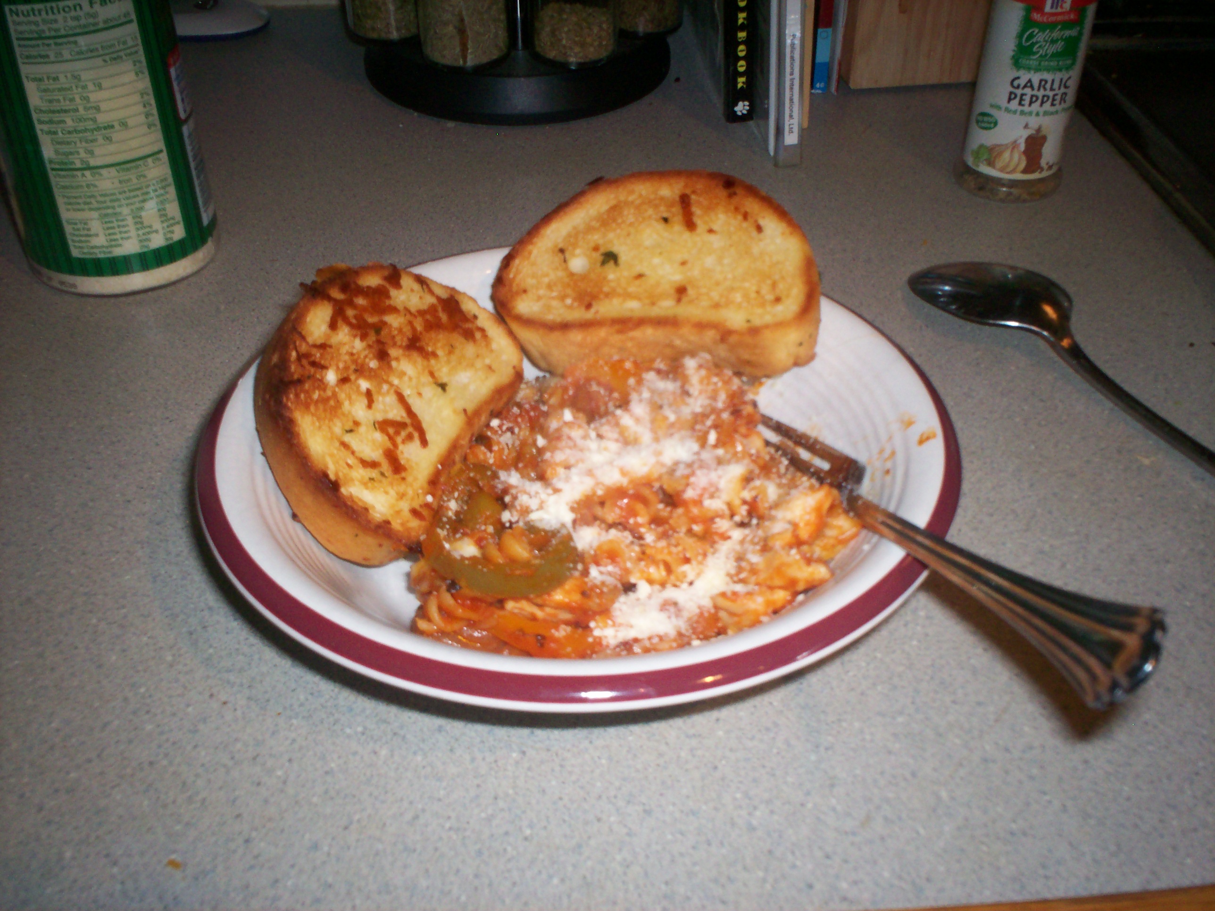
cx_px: 608
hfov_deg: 51.4
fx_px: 1264
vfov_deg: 39.7
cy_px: 456
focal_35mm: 36
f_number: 4.5
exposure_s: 1/60
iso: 140
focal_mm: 6
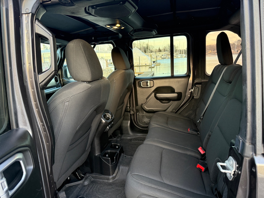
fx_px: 183
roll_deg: +3.3
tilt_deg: -12.0
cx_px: 132
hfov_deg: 71.6
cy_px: 99
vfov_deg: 56.8
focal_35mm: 24
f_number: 1.78
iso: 200
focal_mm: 6.76
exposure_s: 1/60
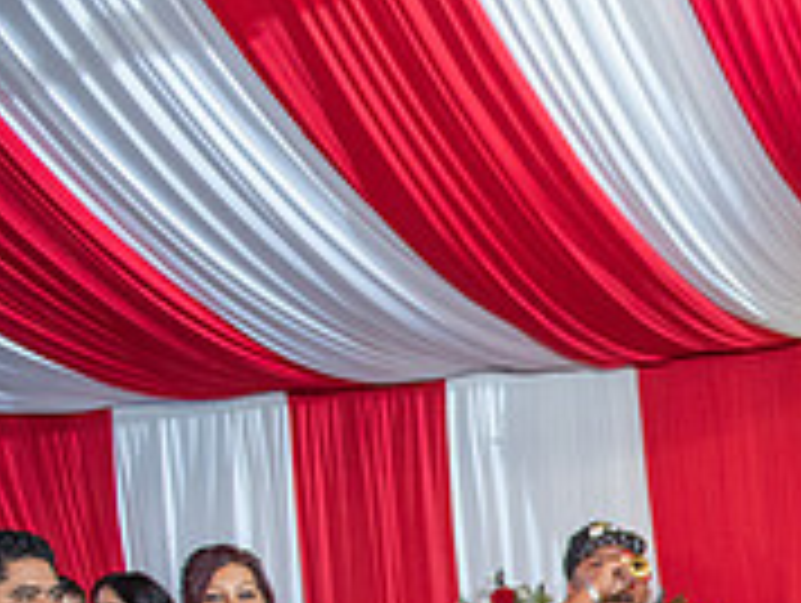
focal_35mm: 75
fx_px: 1738
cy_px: 857
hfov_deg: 21.9
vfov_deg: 17.9
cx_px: 1174
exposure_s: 1/160
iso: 800
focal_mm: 24
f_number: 3.2
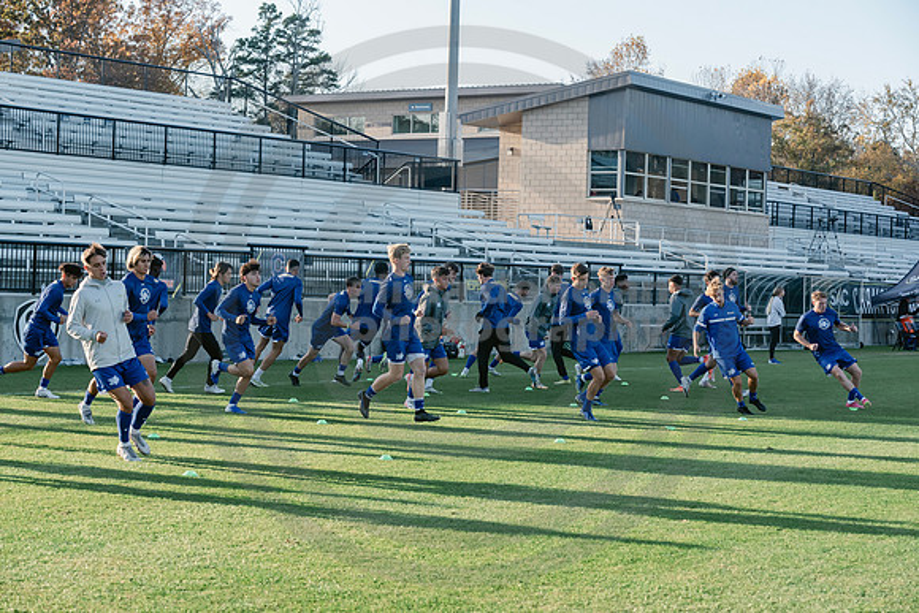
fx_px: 1787
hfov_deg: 28.8
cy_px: 306
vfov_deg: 19.5
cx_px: 460
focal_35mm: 70
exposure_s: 1/1000
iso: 1250
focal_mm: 70
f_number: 6.3
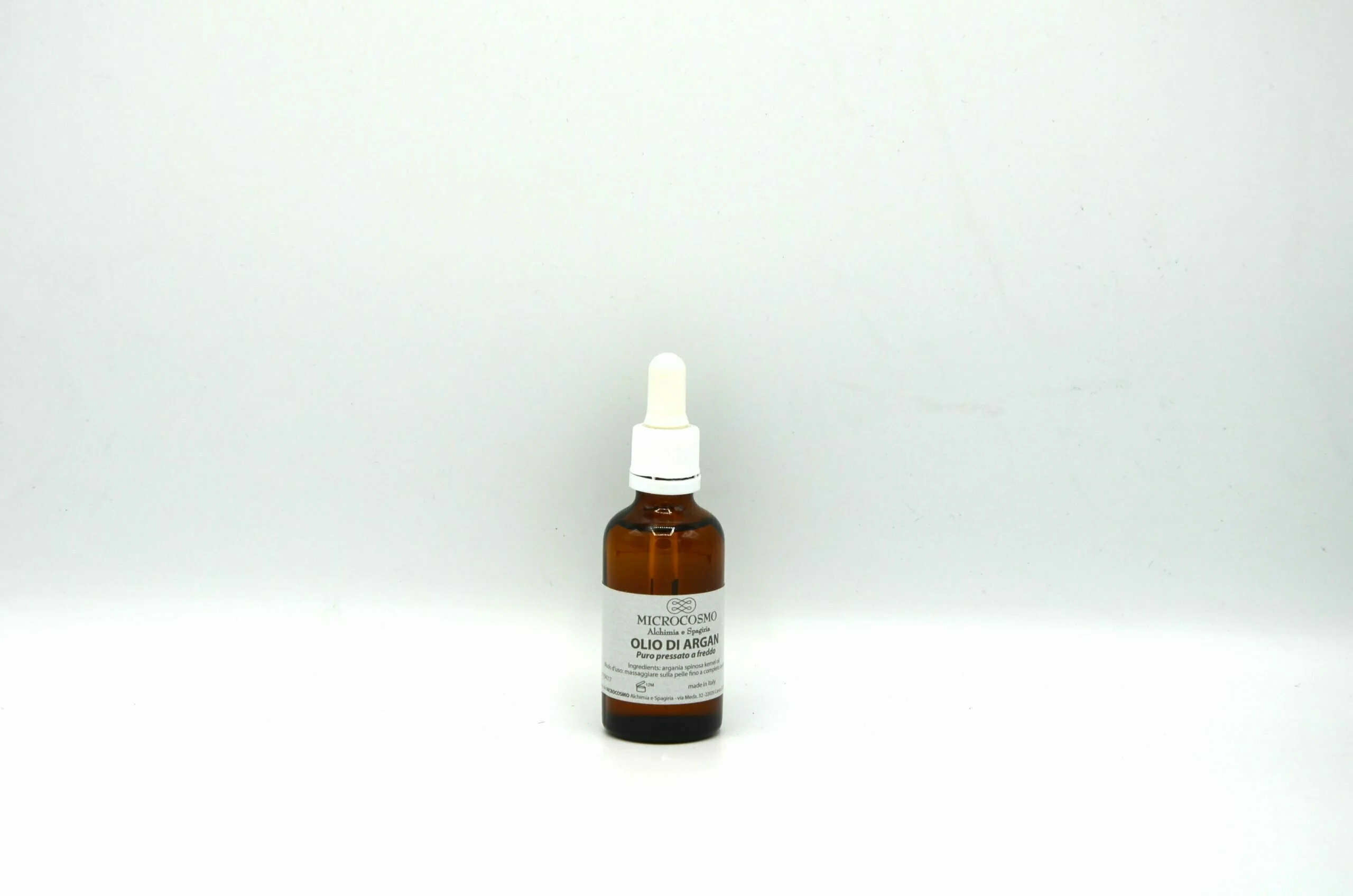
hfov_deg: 23.4
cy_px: 448
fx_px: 3263
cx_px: 676
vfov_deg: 15.6
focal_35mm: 87
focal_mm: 58
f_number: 8
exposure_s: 1/400
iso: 125
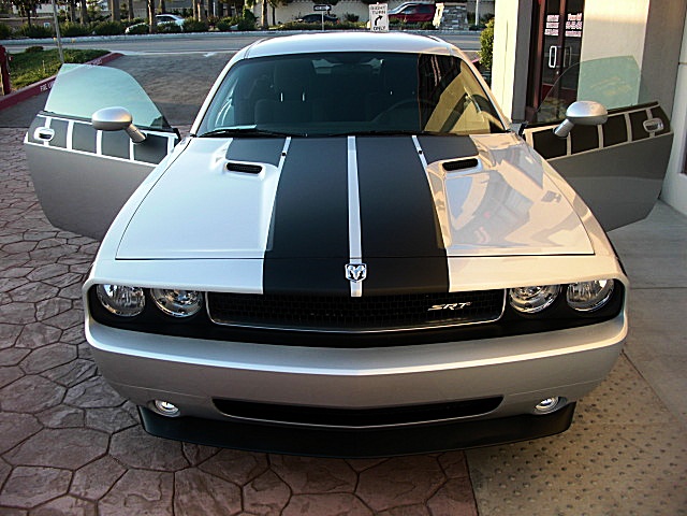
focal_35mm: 36
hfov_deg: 51.4
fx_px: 714
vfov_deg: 39.7
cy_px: 258
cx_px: 344
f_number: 2.8
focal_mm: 6.3
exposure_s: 1/125
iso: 50
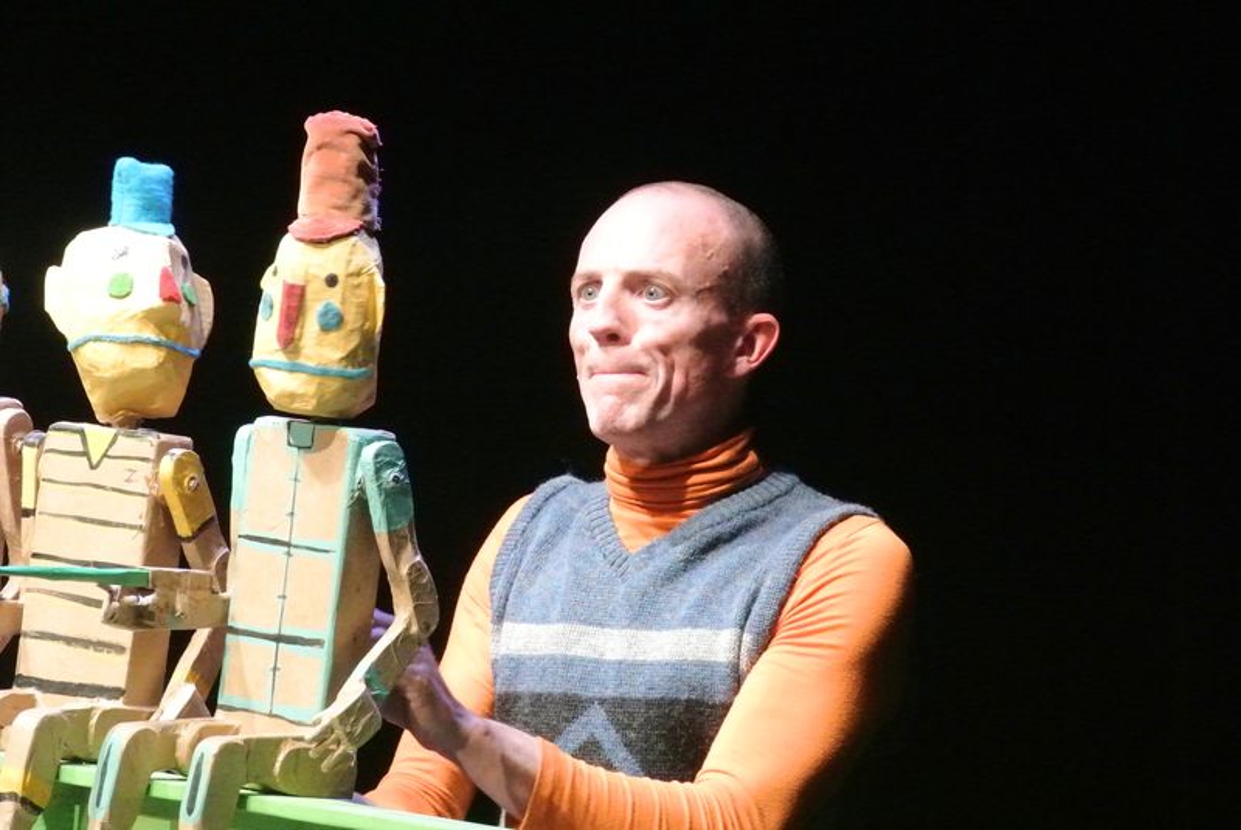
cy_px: 415
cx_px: 620
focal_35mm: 297
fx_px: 10247
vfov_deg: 4.6
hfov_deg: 6.9
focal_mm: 110
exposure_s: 1/80
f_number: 8
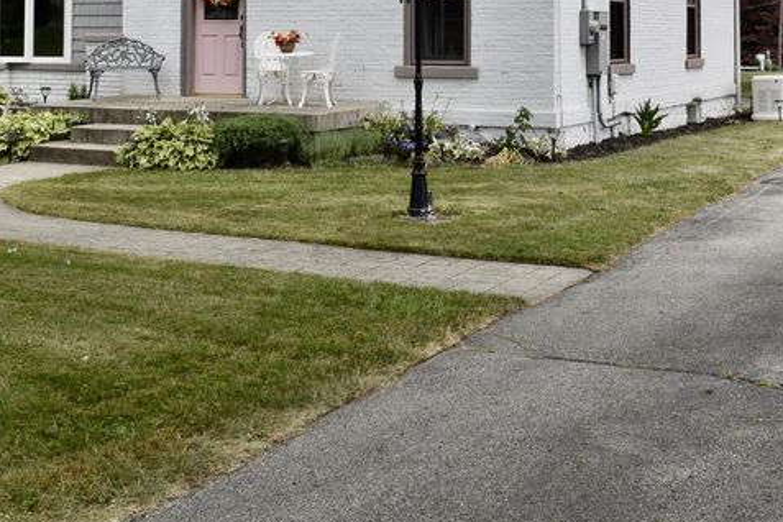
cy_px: -24
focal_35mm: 58
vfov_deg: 22.3
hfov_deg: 34.4
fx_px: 1261
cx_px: 471
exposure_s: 1/320
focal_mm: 18
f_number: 9
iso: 200
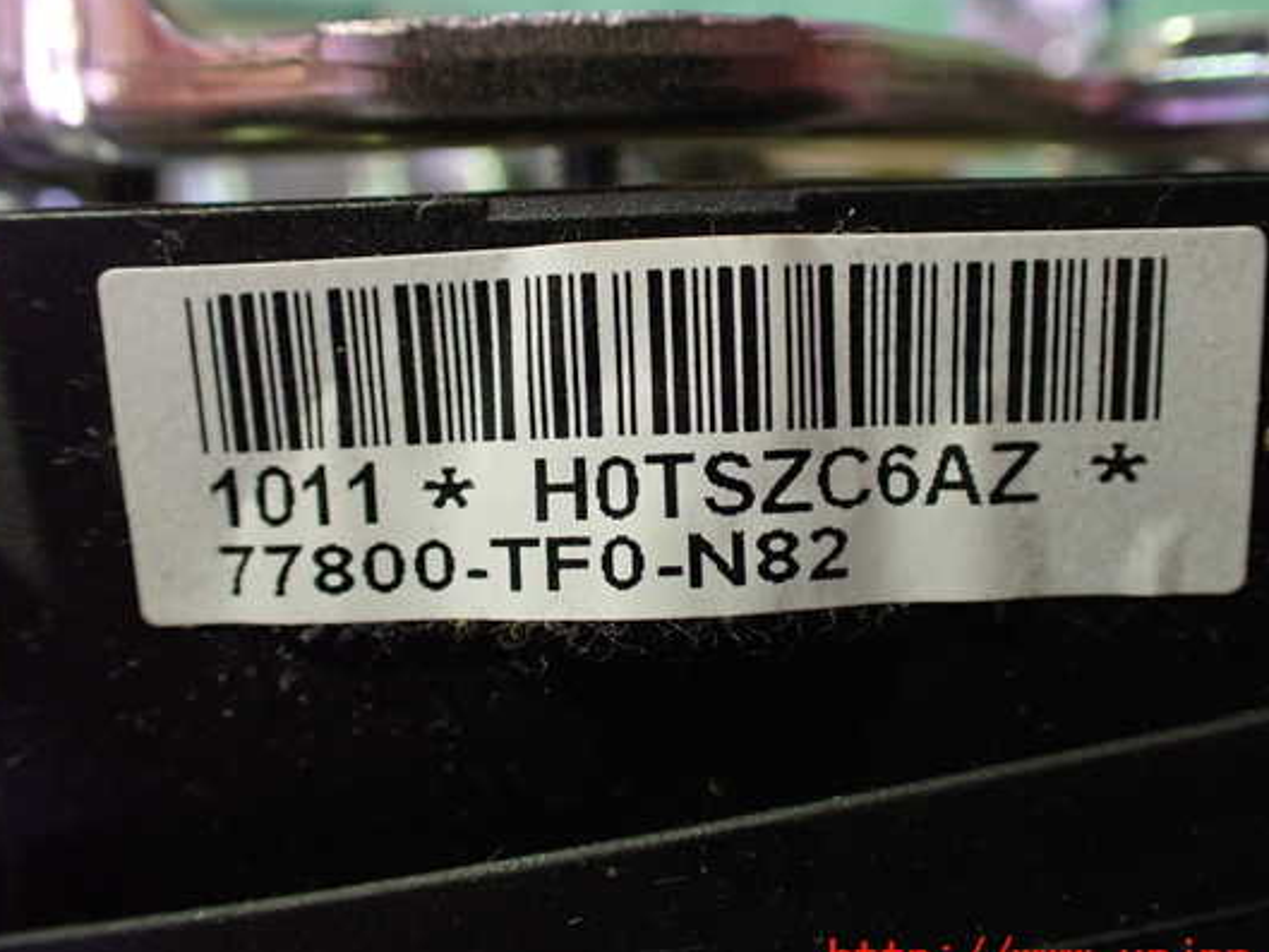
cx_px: 650
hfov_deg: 53.9
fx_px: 1247
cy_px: 453
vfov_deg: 41.8
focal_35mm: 34
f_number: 2.3
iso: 800
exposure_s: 1/30
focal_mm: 5.4
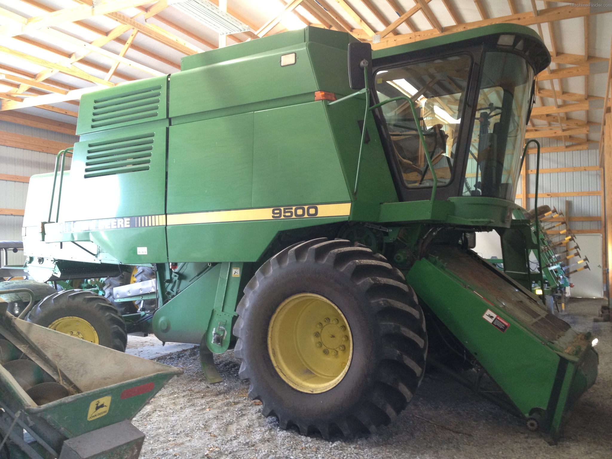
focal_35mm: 35
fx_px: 619
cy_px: 230
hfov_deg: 52.6
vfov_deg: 40.7
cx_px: 306
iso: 125
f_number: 2.4
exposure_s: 1/20
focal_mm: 4.28
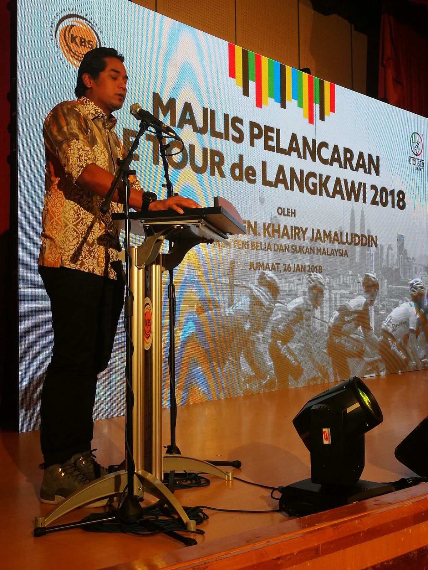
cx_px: 214
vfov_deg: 41.2
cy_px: 285
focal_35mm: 46
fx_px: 758
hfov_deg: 31.5
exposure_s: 1/50
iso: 80
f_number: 2.2
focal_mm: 4.5
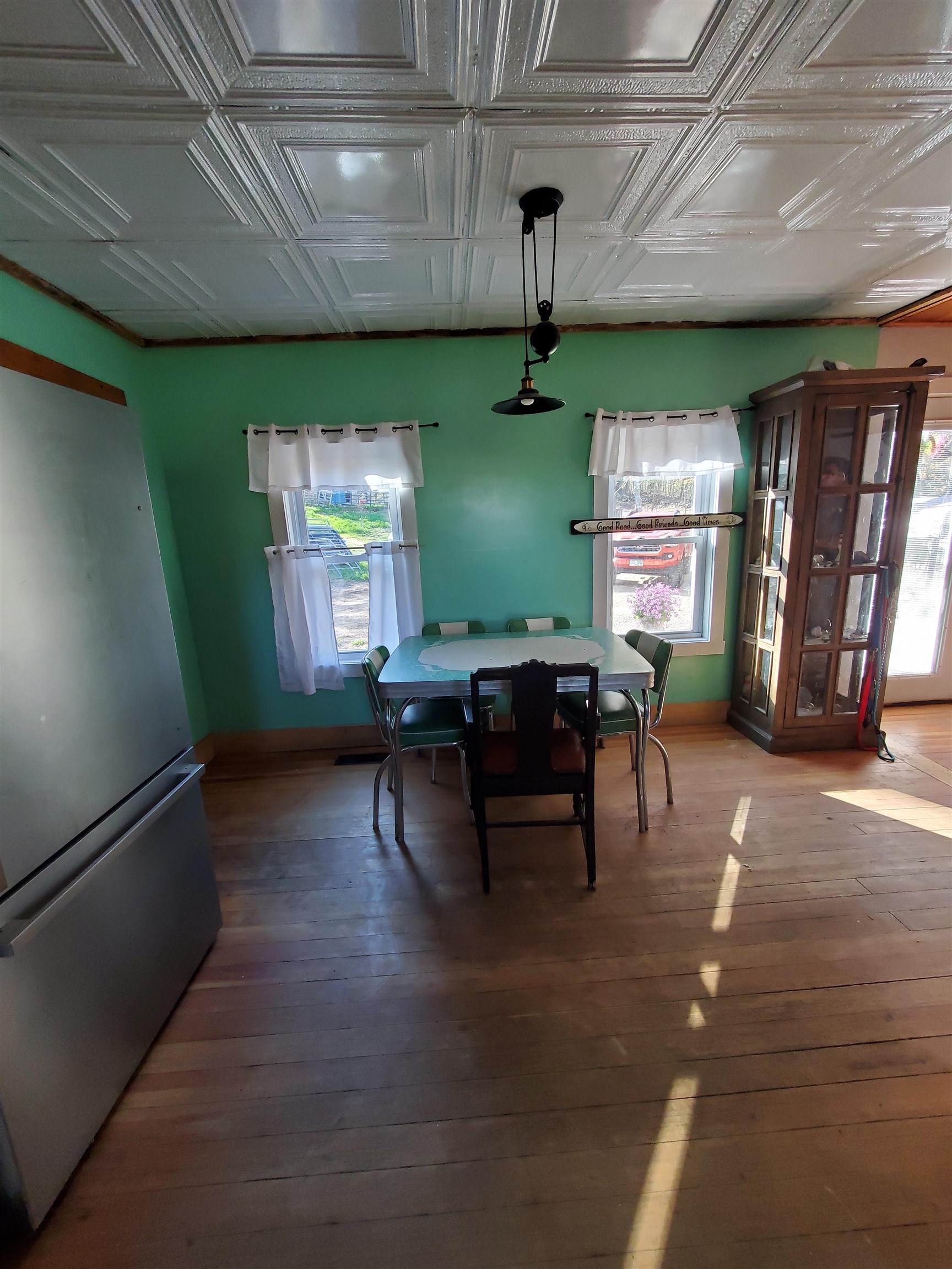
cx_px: 476
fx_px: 477
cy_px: 634
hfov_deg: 89.9
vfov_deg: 106.2
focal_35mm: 13
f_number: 2.2
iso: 250
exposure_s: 1/59
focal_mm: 1.8
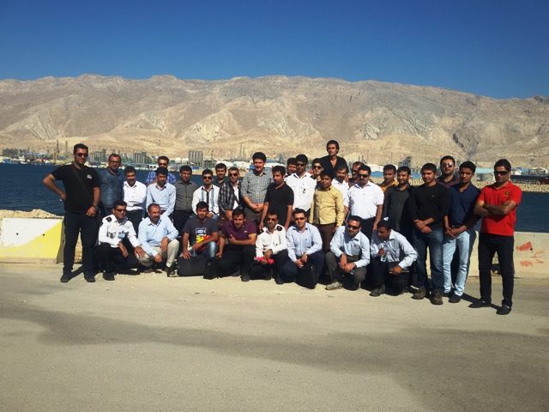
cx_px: 274
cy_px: 206
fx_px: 492
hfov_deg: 58.4
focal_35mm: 31
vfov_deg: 45.4
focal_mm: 2.93
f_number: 2.4
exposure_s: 1/1836
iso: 40
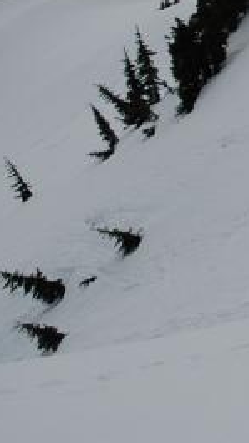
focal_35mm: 93
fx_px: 1092
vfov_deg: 22.1
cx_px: 424
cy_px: 8
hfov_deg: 12.1
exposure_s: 1/4000
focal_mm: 18
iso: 200
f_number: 3.5
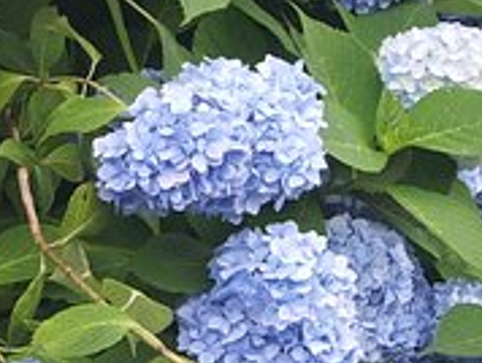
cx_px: 49
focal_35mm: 178
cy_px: 79
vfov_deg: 8.3
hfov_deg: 11.0
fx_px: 2482
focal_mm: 10.2
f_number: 3.5
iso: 50
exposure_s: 1/100
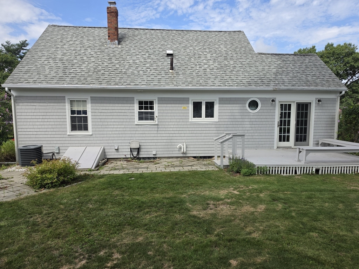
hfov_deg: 73.9
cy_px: 134
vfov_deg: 58.9
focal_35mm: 23
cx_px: 180
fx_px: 239
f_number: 1.4
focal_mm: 6.5
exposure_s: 1/4887
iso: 64
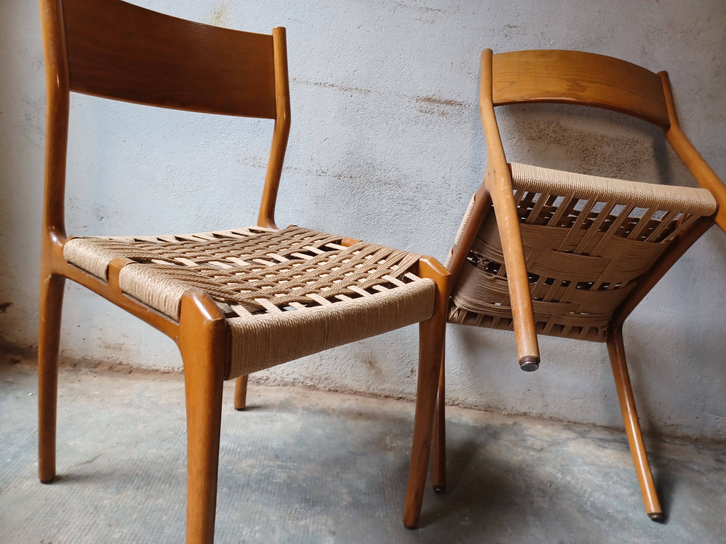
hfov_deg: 69.4
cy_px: 272
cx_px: 363
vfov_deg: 54.9
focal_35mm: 25
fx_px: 524
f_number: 1.8
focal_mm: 4.6
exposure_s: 1/49
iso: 64
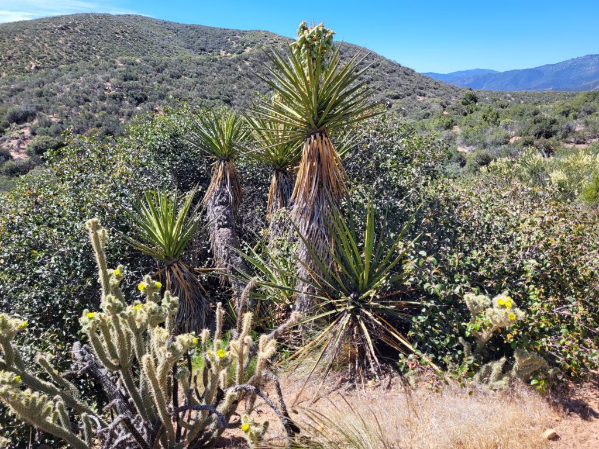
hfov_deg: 67.3
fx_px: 450
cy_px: 224
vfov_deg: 53.1
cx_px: 300
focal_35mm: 26
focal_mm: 5.4
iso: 40
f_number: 1.8
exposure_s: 1/1300
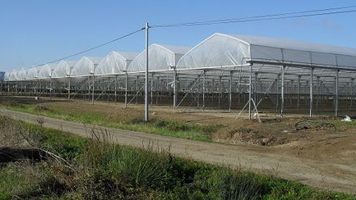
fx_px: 416
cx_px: 183
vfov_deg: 27.0
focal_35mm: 44
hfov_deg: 46.4
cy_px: 70
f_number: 8.4
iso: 100
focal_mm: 6.3
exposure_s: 1/250
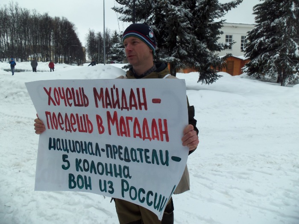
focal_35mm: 29
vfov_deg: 48.2
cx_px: 150
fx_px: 250
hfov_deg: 61.7
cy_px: 112
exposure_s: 1/320
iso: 80
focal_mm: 5.2
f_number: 3.4
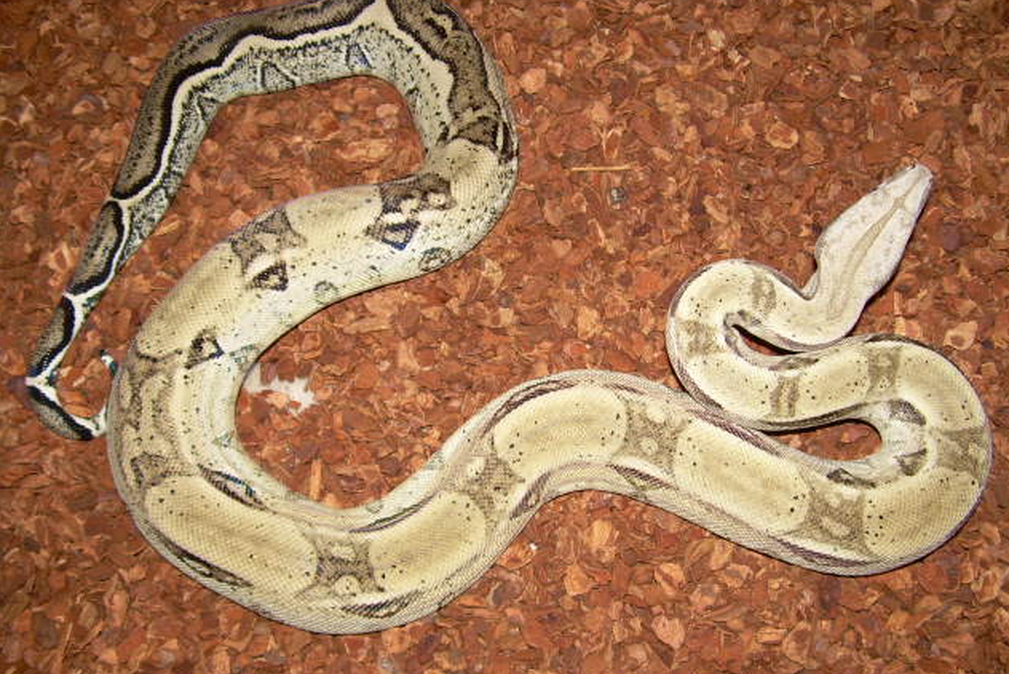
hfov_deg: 48.4
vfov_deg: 33.4
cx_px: 509
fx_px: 1122
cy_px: 324
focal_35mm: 40
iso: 50
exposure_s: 1/60
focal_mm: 6.3
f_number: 2.8
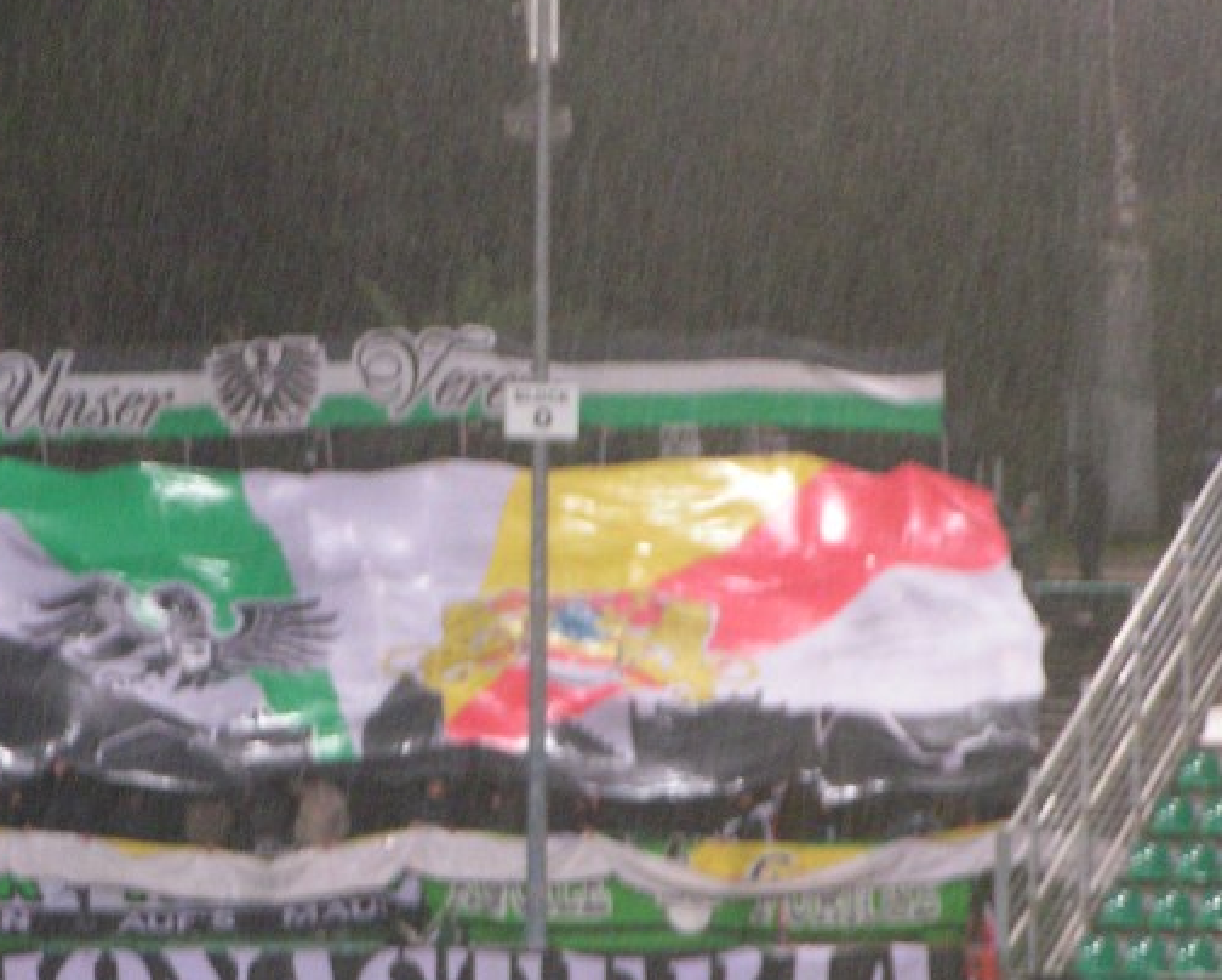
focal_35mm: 291
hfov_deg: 6.6
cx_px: 274
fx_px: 10533
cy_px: 534
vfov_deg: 5.3
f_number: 3.5
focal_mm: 28.8
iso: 200
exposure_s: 1/20
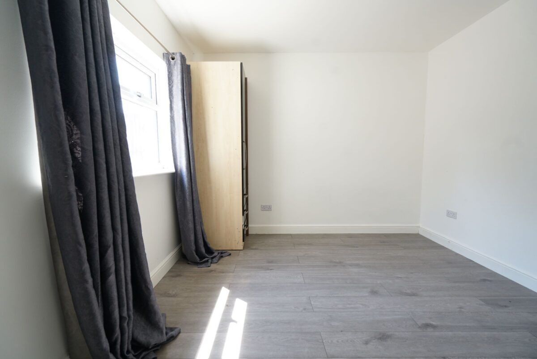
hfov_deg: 96.7
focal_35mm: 16
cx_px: 268
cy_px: 180
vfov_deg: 73.8
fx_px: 239
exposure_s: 1/80
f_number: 5
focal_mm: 16
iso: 500
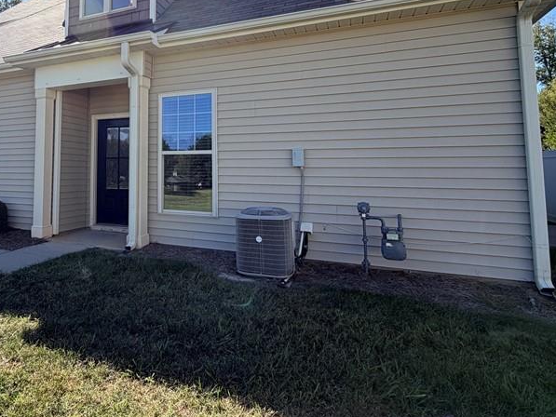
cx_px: 157
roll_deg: +0.1
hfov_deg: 68.2
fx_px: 386
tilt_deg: +4.3
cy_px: 139
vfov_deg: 55.6
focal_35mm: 24
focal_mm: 2.22
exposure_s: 1/742
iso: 40
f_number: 2.2
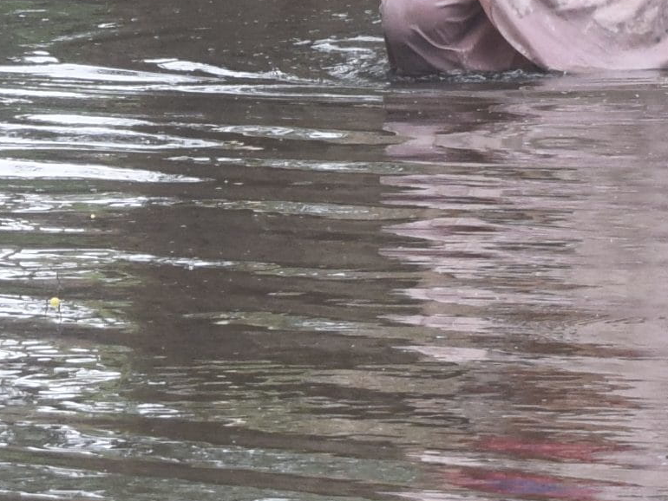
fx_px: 11925
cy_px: -304
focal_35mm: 618
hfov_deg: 3.2
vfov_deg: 2.4
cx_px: 653
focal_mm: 55
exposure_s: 1/250
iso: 400
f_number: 8
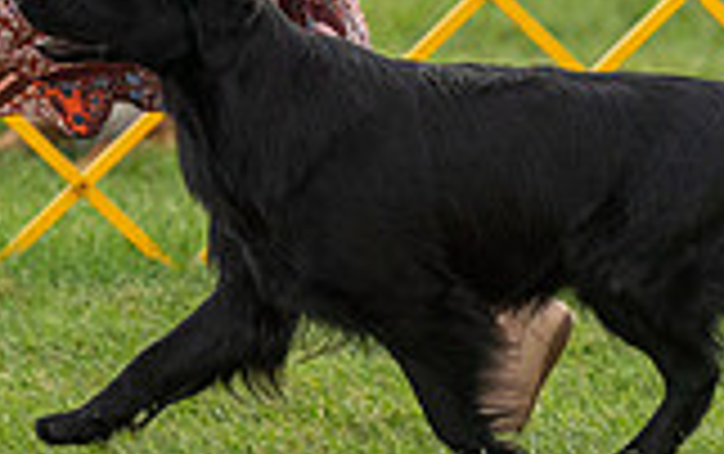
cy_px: -151
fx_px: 14518
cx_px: 171
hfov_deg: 2.9
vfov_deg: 1.8
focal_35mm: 735
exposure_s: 1/1000
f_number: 3.2
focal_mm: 200
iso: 1000
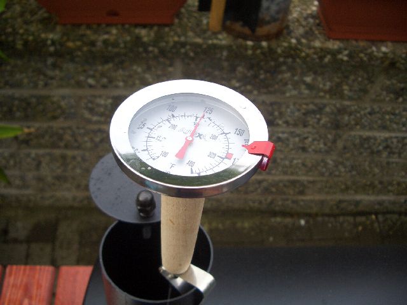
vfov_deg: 40.7
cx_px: 204
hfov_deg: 52.6
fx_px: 412
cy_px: 152
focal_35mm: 35
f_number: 2.6
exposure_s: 1/160
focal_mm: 5.8
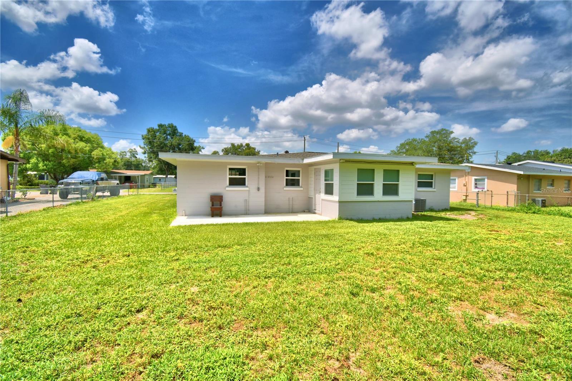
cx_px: 286
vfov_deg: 77.3
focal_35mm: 15
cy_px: 190
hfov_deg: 100.4
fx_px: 238
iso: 100
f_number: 4.5
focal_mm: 10
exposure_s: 1/1600
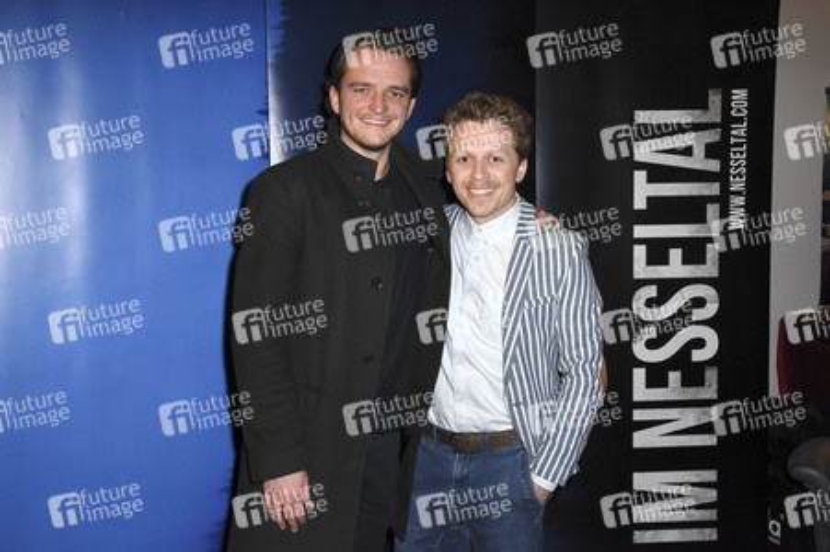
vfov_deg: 33.0
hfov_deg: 48.0
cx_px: 415
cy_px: 276
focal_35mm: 40
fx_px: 933
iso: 1600
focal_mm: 27
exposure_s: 1/60
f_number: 6.3
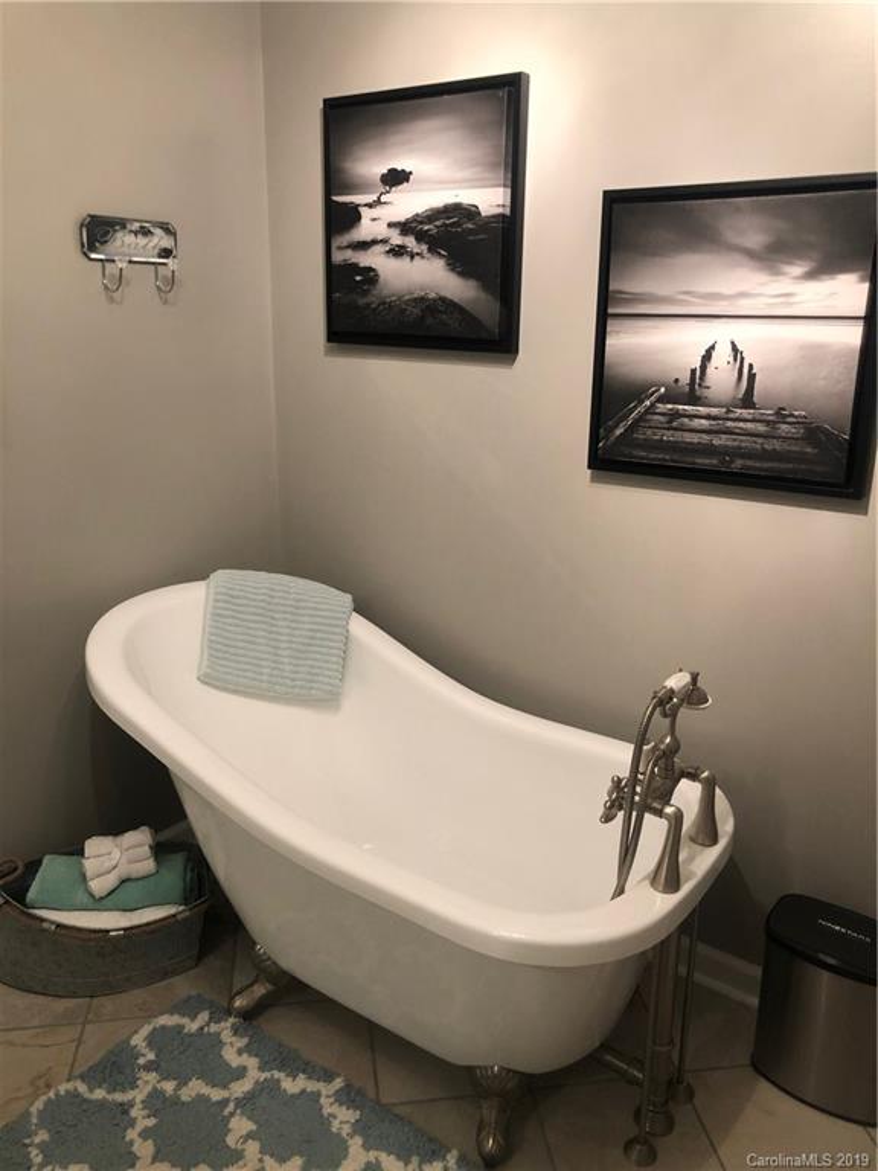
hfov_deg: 49.7
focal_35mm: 28
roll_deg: -0.7
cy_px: 586
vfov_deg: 63.4
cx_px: 439
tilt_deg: -16.3
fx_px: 947
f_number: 1.8
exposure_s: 1/15
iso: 50
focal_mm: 3.99
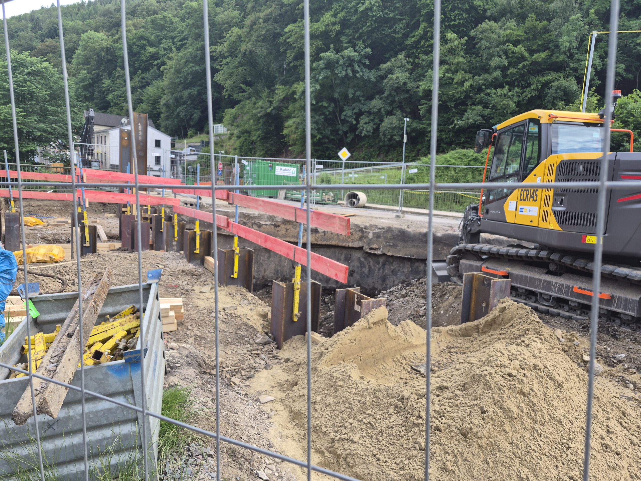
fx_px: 426
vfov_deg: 58.9
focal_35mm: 23
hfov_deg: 73.9
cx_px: 320
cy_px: 240
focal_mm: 5.4
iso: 32
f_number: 1.8
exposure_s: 1/180
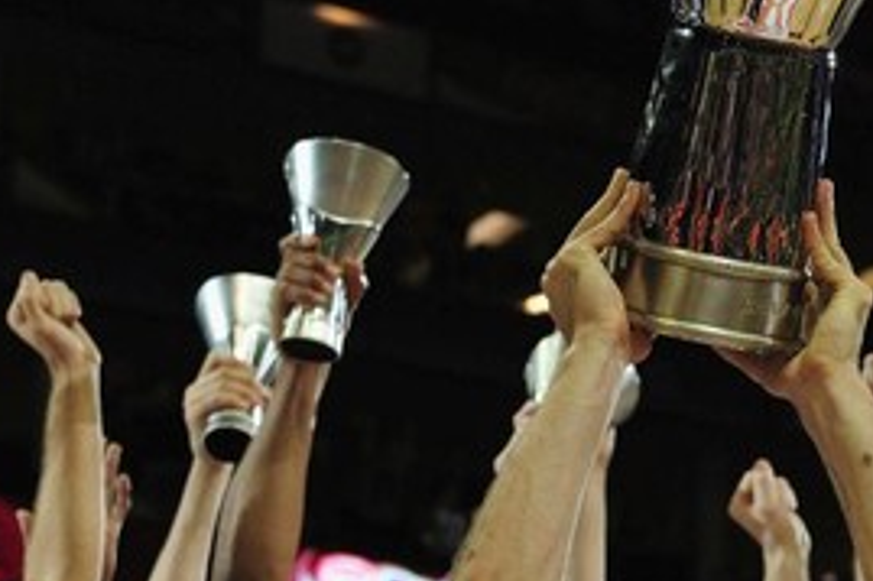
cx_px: 725
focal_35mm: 199
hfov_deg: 10.3
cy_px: 696
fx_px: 4823
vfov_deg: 6.8
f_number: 5.6
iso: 2500
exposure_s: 1/800
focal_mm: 70
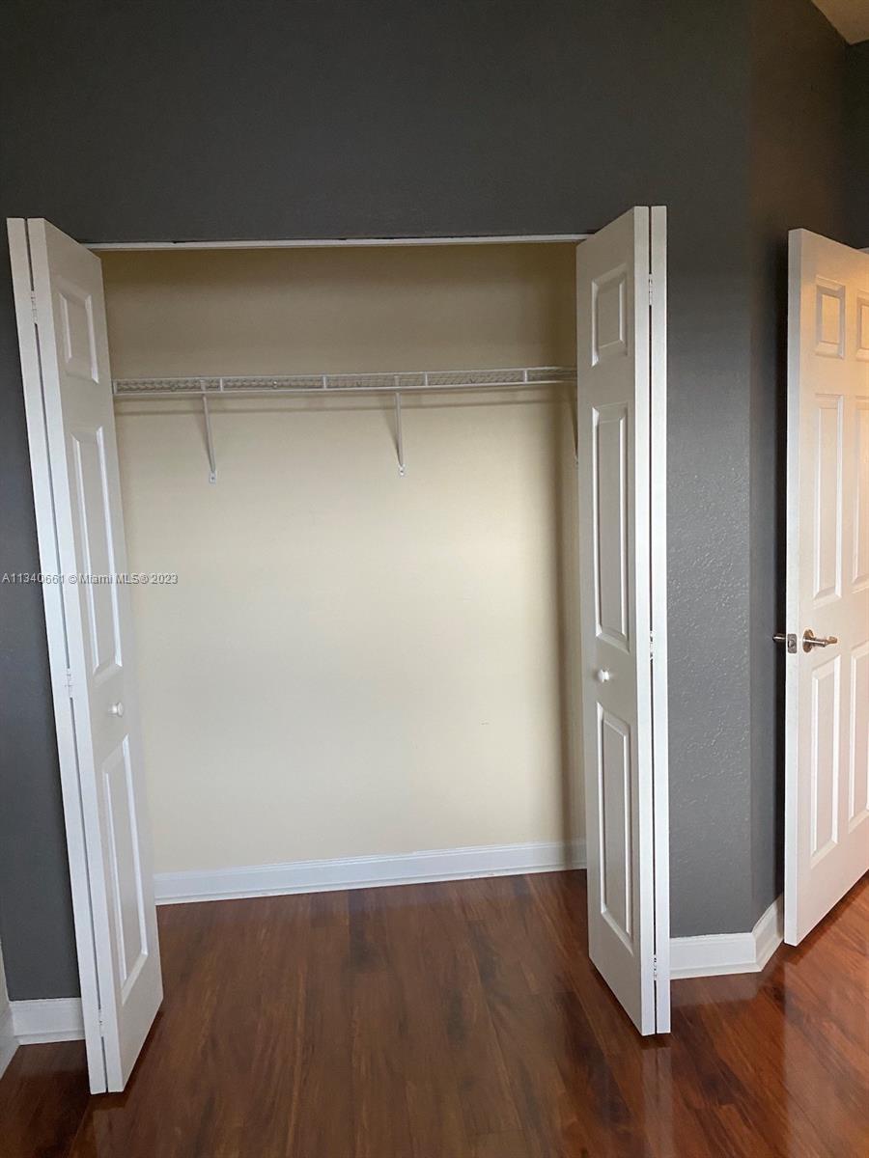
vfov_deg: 67.3
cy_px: 579
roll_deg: +2.7
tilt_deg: -8.7
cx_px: 434
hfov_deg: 53.1
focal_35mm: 26
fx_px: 870
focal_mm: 4.25
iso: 320
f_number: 1.8
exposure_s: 1/40
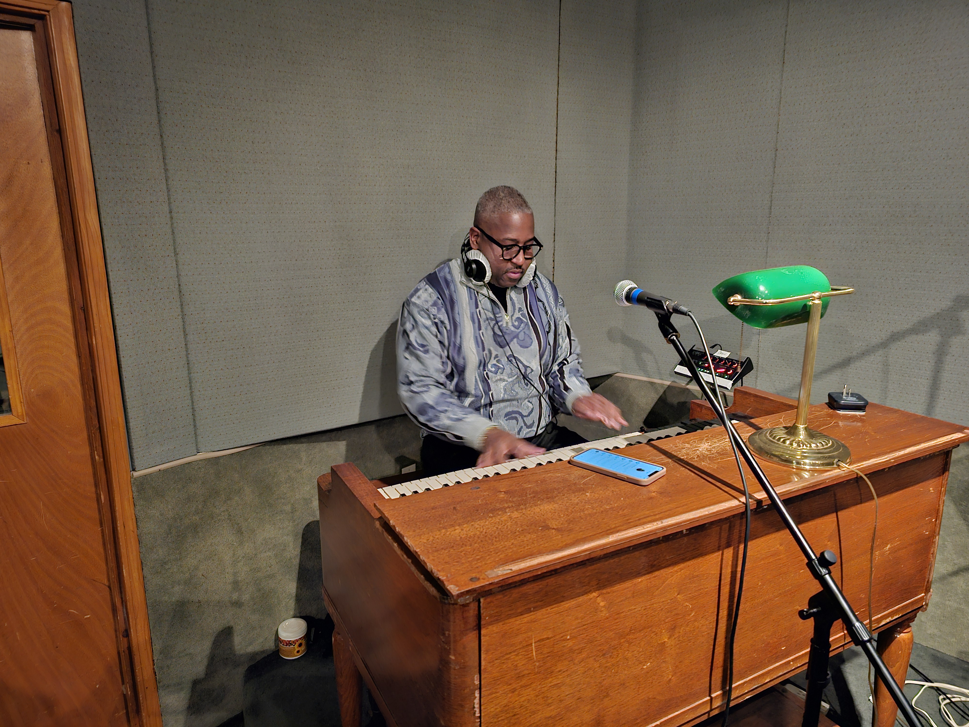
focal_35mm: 23
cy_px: 364
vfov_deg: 58.9
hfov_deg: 73.9
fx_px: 644
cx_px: 484
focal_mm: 6.3
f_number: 1.7
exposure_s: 1/15
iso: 1000
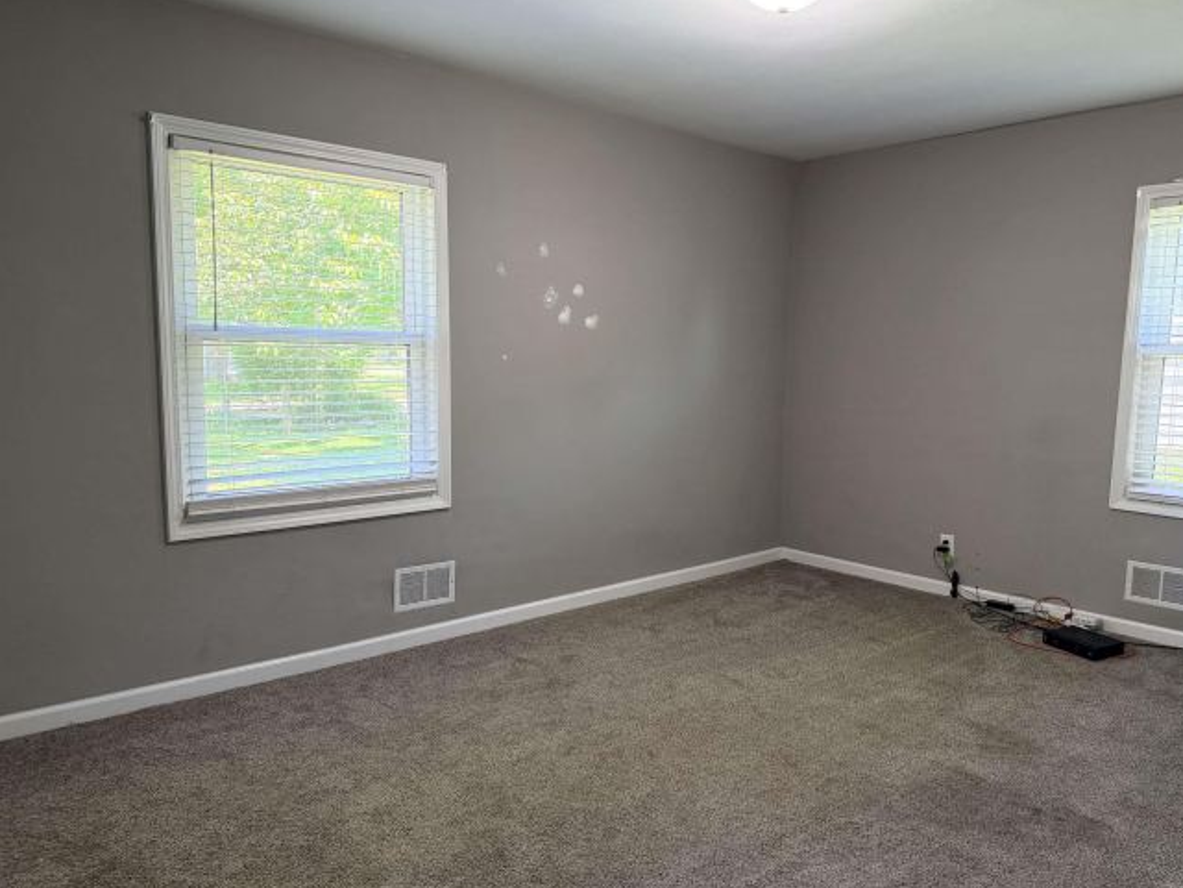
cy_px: 453
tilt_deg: -6.6
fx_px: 854
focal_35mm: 25
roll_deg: -0.6
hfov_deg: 69.4
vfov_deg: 54.9
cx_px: 613
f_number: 1.78
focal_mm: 6.76
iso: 200
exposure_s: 1/99
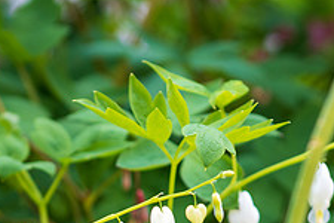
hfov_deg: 8.6
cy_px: 283
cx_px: 102
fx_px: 2226
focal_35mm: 240
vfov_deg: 5.7
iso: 320
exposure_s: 1/500
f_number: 4.5
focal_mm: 62
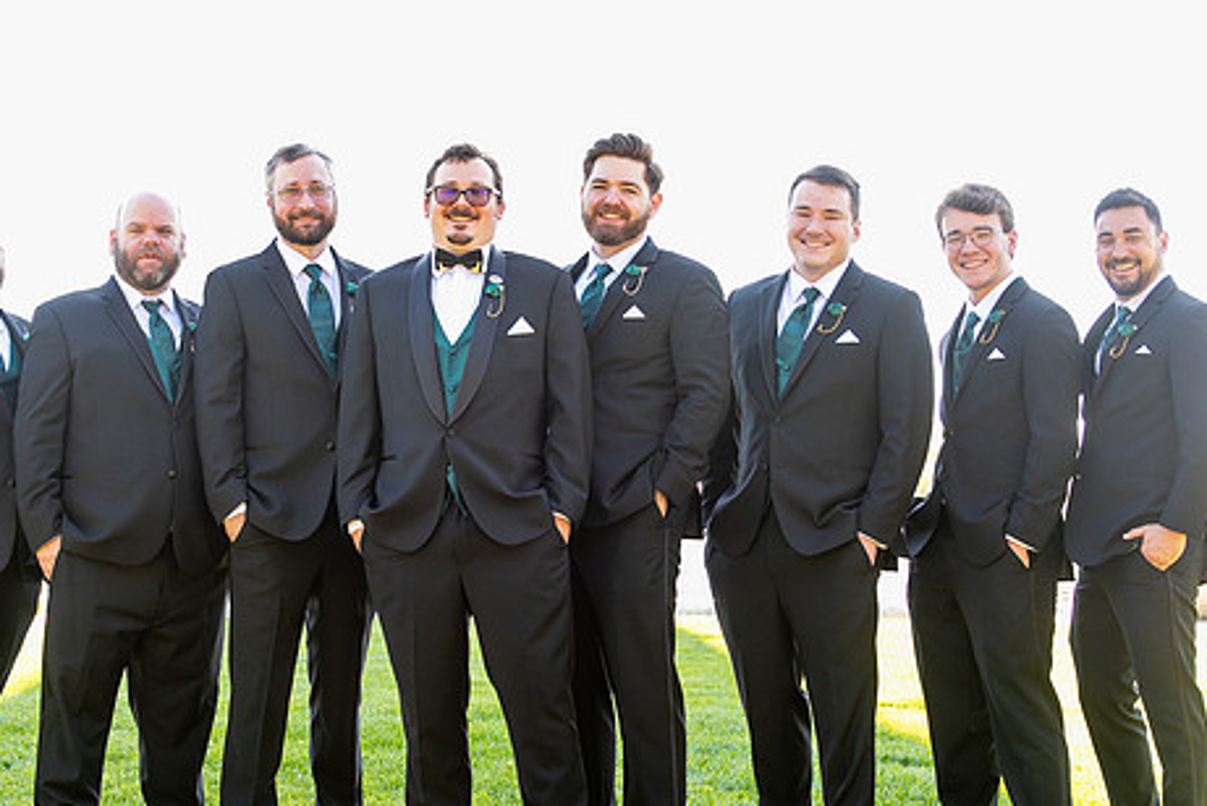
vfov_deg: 15.5
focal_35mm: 88
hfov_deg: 23.1
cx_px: 545
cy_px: 488
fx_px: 2952
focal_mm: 70
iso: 400
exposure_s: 1/125
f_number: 5.6
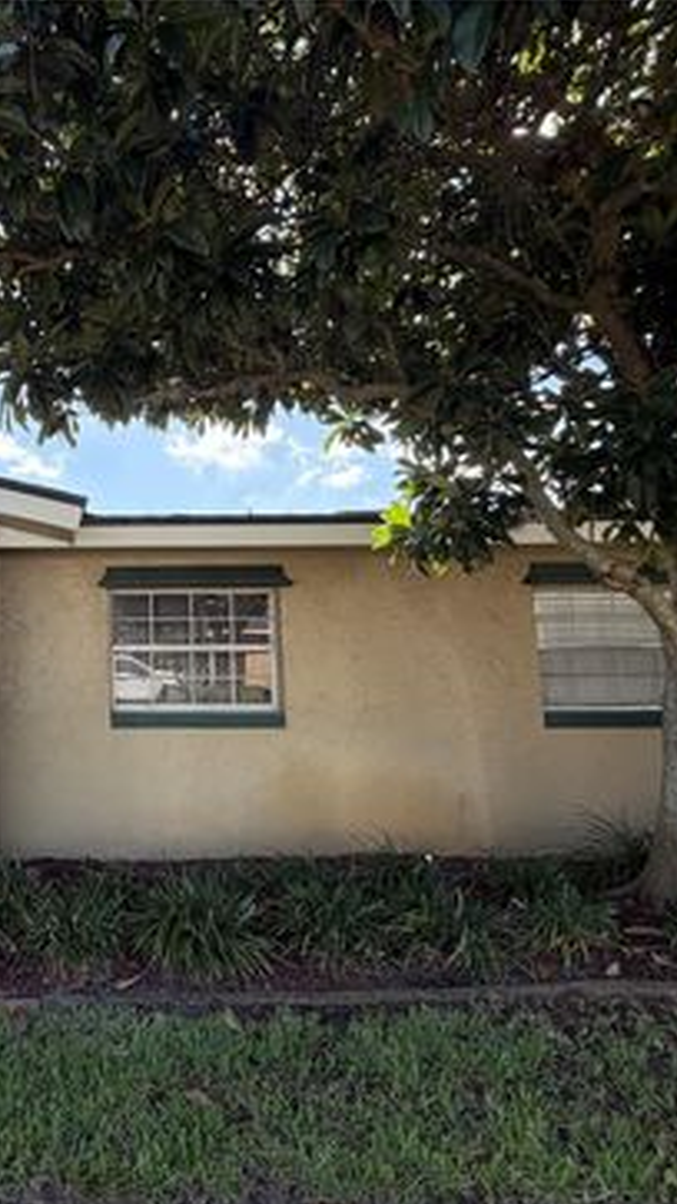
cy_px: 619
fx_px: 671
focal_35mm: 21
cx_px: 7
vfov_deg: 83.8
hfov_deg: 45.6
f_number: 2.2
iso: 64
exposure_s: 1/502
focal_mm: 2.22
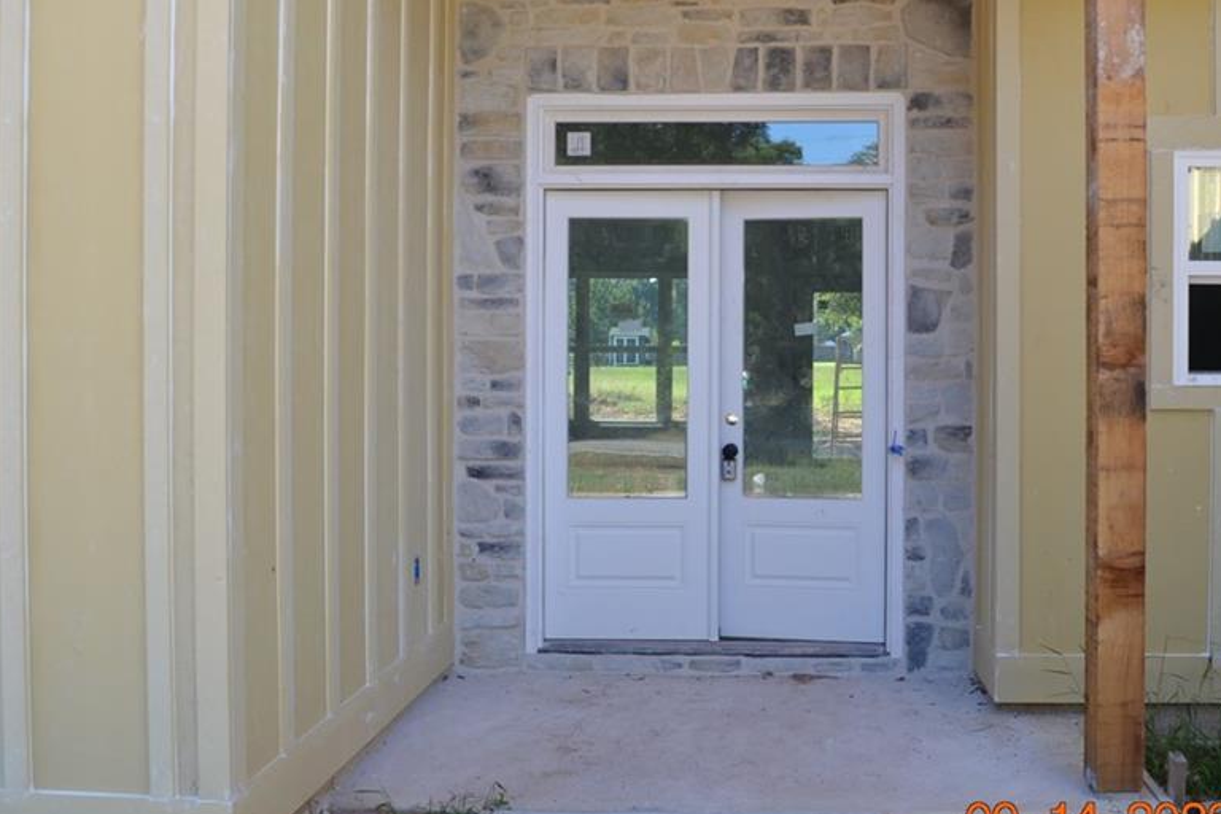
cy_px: 362
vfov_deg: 36.8
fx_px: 1221
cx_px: 735
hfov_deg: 52.8
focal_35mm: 36
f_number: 5.6
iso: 160
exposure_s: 1/125
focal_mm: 18
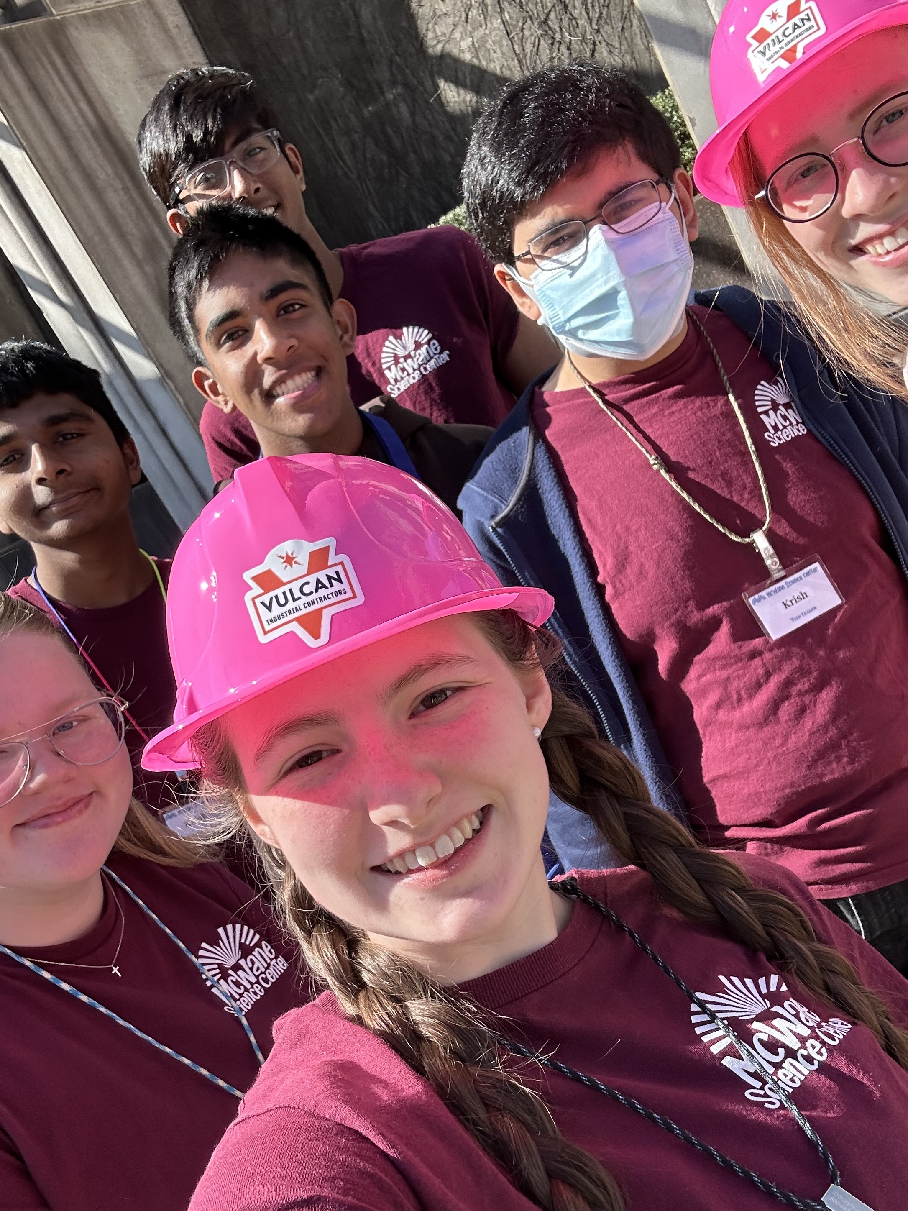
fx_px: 1119
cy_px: 643
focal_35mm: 32
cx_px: 472
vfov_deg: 56.8
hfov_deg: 44.1
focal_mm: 2.69
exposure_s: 1/857
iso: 25
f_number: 1.9
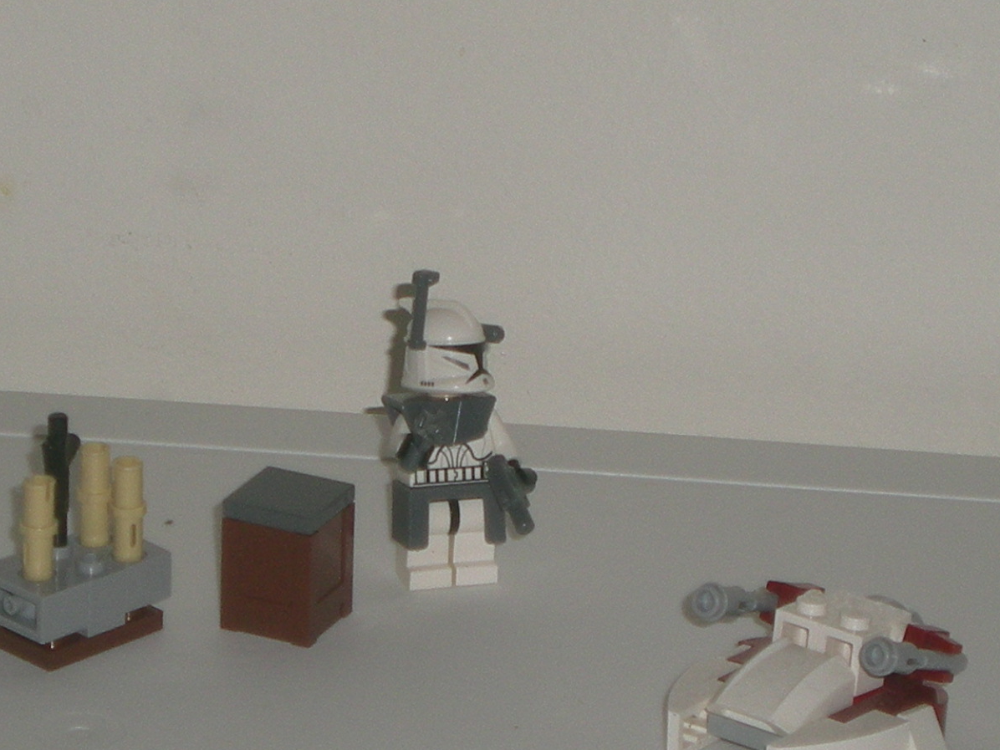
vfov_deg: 14.9
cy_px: 472
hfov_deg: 19.8
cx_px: 436
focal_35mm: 99
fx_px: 2860
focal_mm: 12.3
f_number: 4.6
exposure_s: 1/120
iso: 50
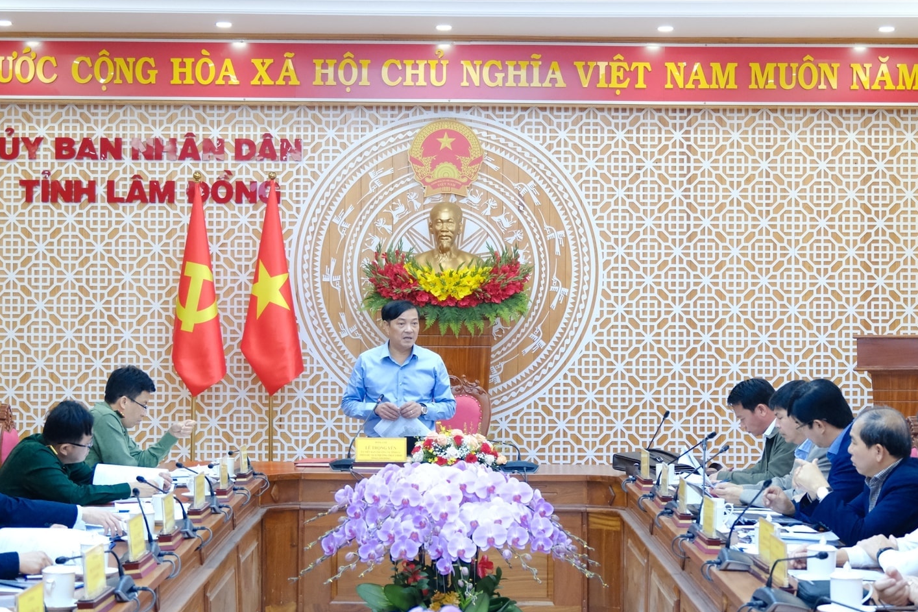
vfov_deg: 17.9
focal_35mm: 76
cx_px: 452
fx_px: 1938
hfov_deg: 26.7
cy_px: 282
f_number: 4
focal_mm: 37.6
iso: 3200
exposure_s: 1/320
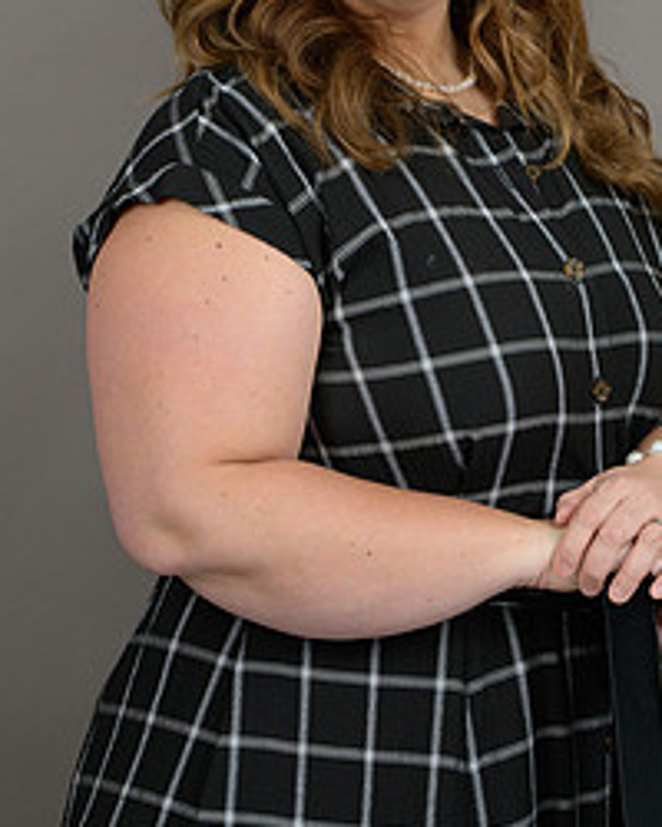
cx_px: 424
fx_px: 4212
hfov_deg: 9.0
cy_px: 284
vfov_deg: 11.2
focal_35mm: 172
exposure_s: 1/160
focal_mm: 102
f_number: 6.3
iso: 1000
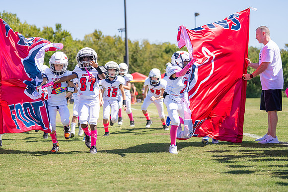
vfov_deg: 16.8
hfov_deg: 25.0
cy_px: 89
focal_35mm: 81
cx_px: 125
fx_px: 650
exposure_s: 1/2000
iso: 160
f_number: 2.8
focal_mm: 70
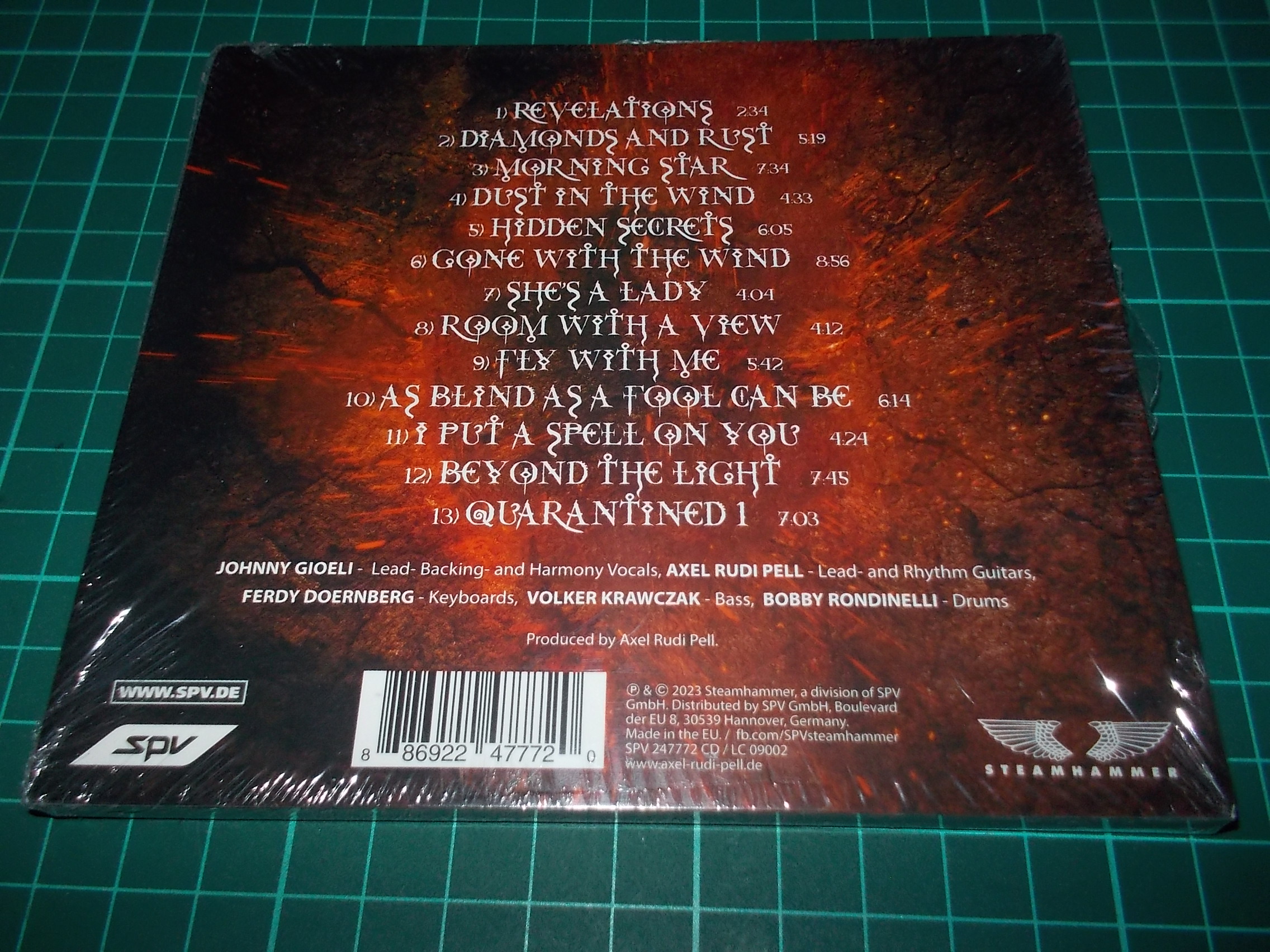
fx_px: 1064
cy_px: 476
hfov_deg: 61.7
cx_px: 635
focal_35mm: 29
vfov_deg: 48.2
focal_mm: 4.1
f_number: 3.3
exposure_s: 1/30
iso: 200
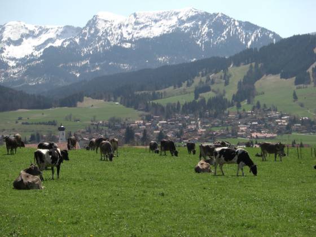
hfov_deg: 18.9
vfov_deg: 14.2
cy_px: 118
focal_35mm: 104
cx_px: 158
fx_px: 949
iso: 64
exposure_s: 1/250
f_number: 5.7
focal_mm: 17.3
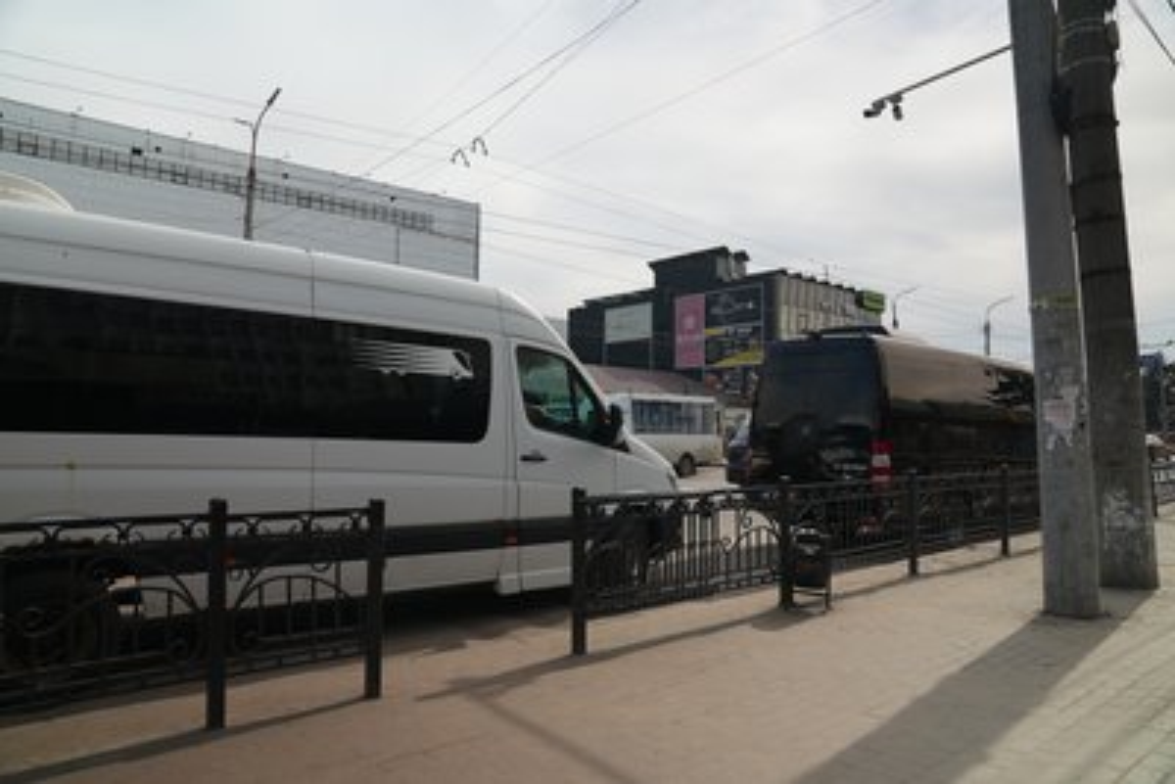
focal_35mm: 24
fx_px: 784
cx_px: 588
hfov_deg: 73.7
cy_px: 392
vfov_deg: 53.2
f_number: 4
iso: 100
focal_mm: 24
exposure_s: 1/60
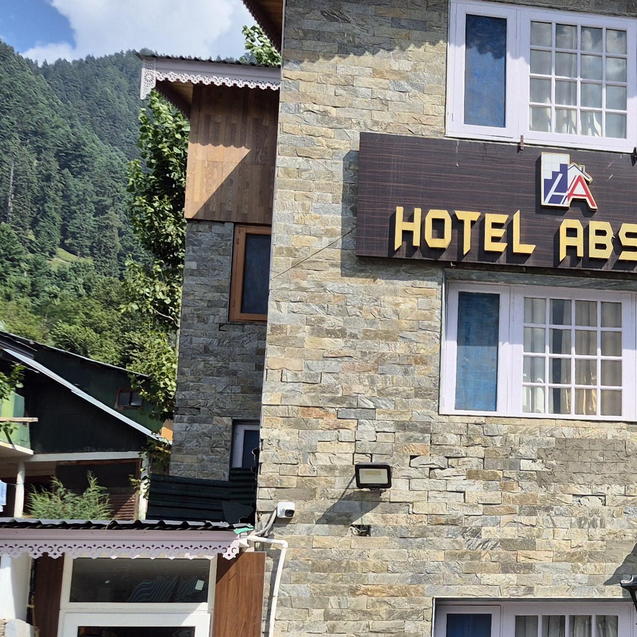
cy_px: 468
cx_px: 820
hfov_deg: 24.4
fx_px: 1291
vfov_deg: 27.4
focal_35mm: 62
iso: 25
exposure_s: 1/1728
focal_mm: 5.4
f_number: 1.8
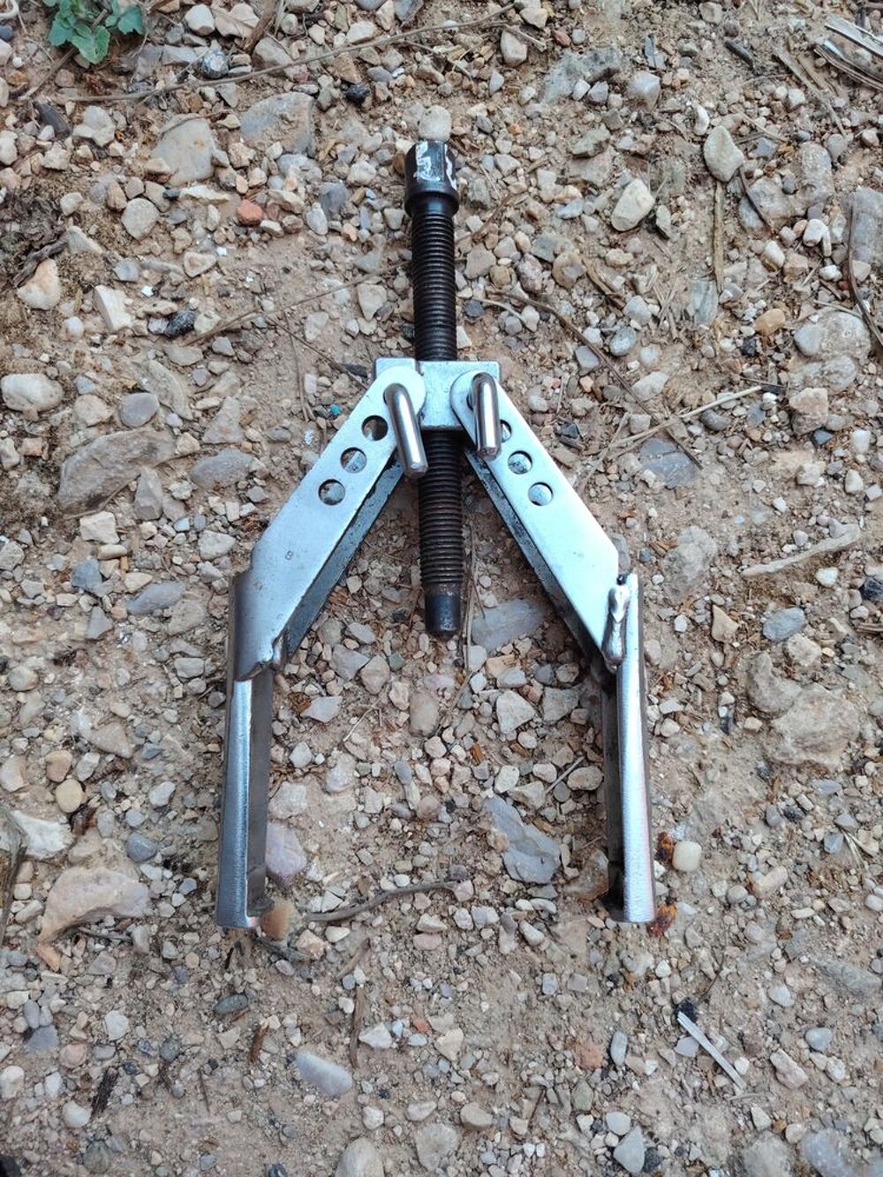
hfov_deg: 56.8
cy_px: 588
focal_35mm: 24
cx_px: 442
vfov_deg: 71.6
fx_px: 816
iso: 428
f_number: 1.75
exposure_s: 1/100
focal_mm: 5.25
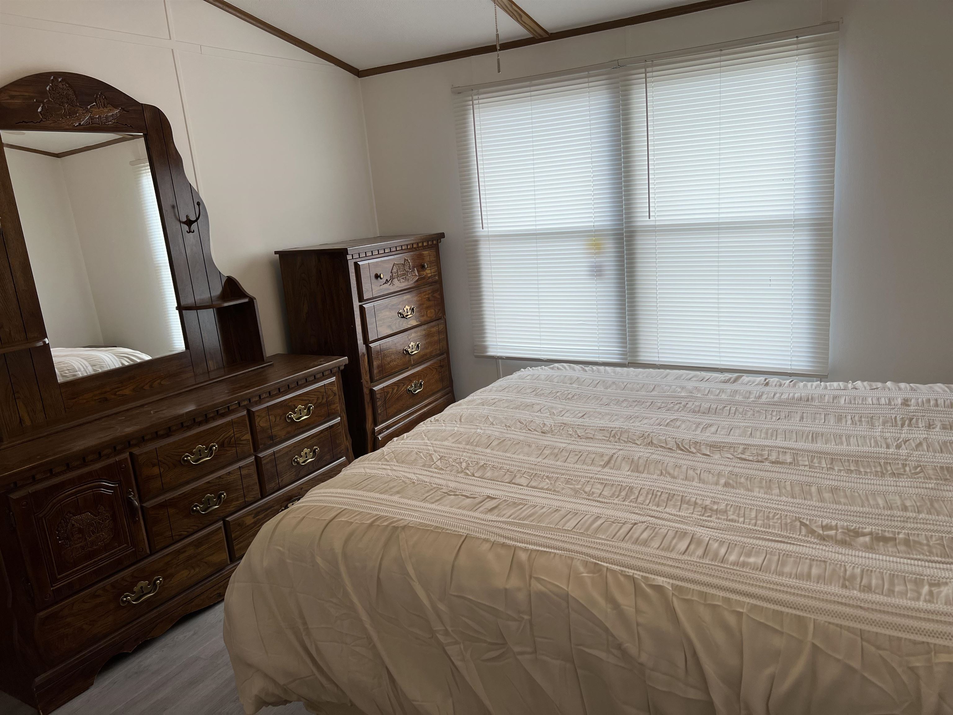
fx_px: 716
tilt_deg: -13.4
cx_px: 476
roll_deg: +4.5
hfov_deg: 67.3
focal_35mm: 26
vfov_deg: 53.1
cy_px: 358
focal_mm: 5.7
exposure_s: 1/187
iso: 40
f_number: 1.5
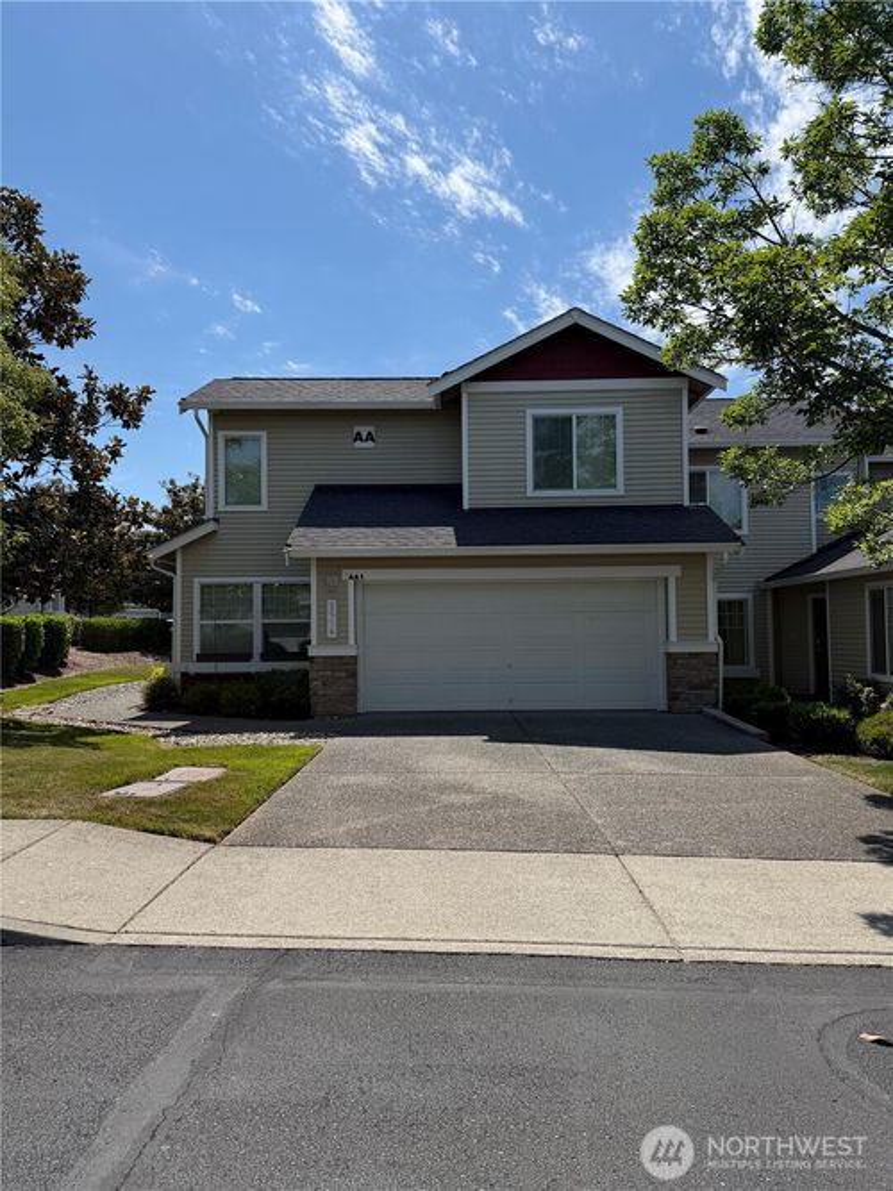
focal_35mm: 24
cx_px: 446
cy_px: 596
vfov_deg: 71.6
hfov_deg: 56.8
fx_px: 826
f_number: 1.78
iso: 80
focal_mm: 6.76
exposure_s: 1/6173
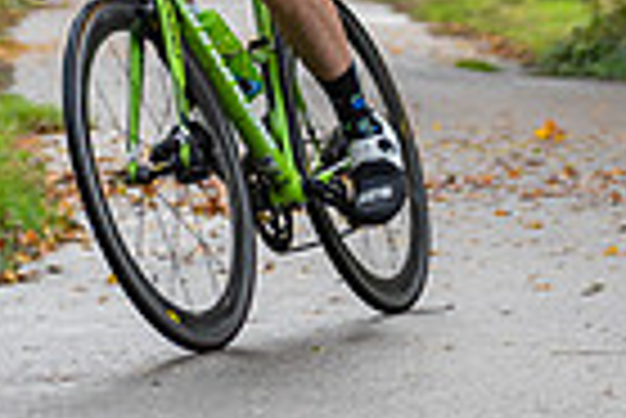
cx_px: 68
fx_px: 4491
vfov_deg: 5.3
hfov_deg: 8.0
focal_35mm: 258
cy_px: -222
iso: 200
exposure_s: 1/400
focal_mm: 62
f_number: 3.2
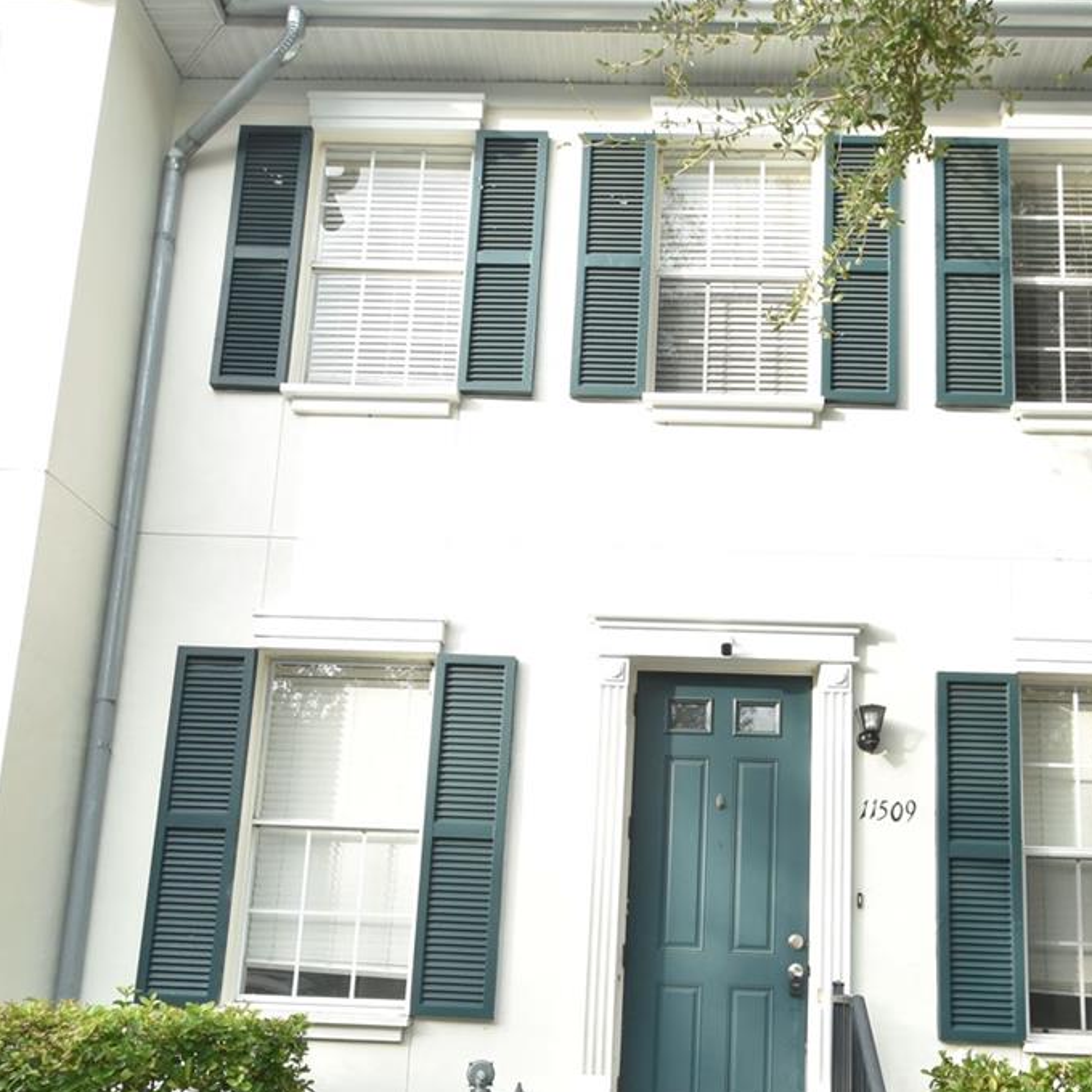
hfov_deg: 53.6
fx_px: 1071
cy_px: 776
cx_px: 663
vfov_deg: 52.4
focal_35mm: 30
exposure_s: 1/250
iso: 320
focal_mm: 10
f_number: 8
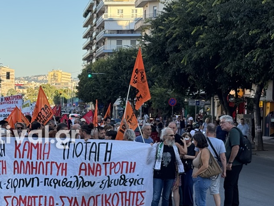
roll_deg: +1.4
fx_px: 737
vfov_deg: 15.8
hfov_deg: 20.5
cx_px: 13
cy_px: 156
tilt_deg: -4.6
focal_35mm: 93
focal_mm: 6.76
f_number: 1.78
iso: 64
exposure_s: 1/707
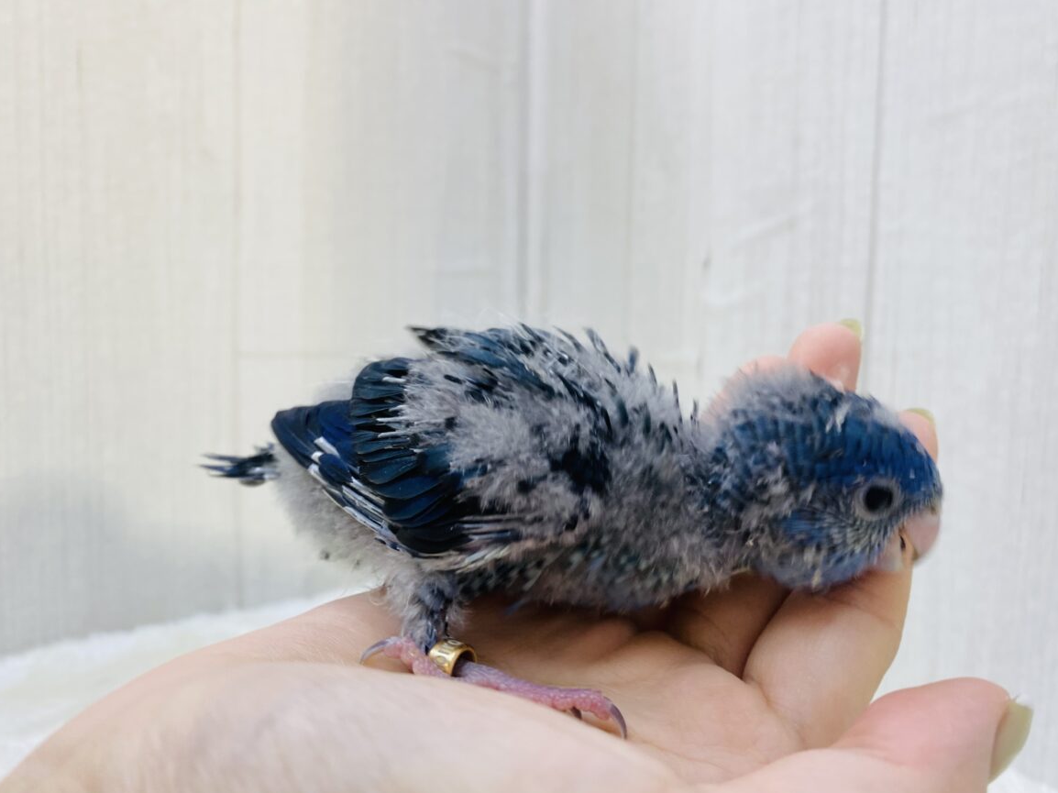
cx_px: 540
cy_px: 397
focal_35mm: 26
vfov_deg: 53.0
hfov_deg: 67.3
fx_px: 794
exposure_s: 1/100
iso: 100
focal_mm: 4.25
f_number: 1.8
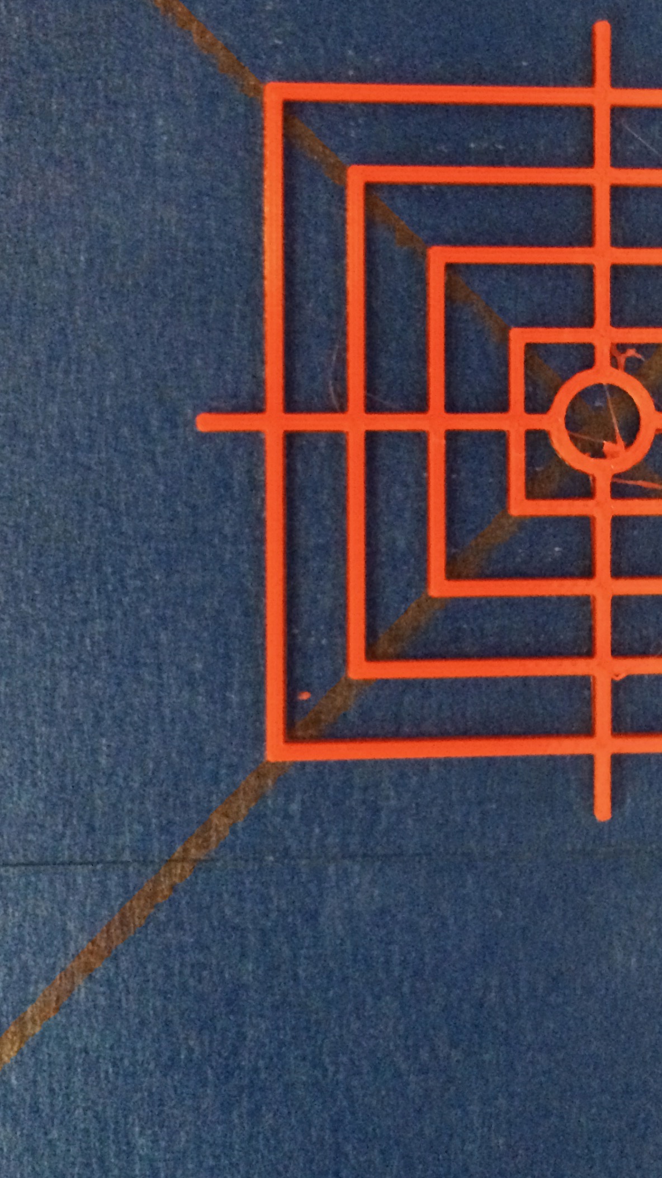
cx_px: 586
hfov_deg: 23.8
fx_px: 1529
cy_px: 420
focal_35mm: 49
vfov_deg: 41.7
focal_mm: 4.15
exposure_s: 1/15
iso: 500
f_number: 2.2
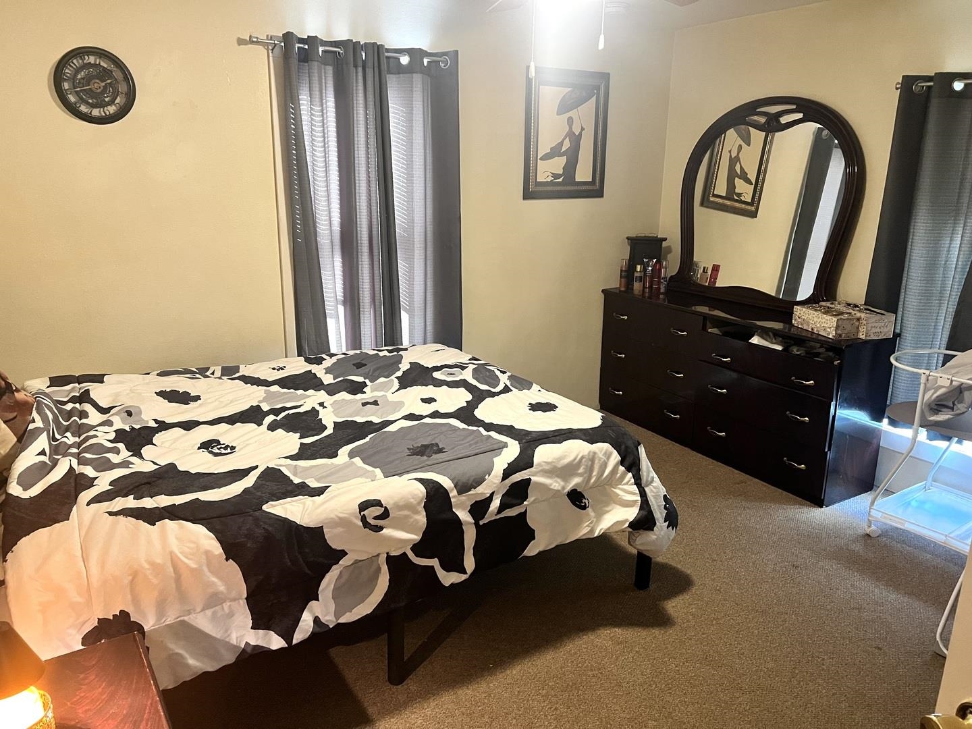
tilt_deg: -14.8
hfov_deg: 67.3
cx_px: 486
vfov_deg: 53.1
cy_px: 364
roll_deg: -1.5
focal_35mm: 26
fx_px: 730
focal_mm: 5.7
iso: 400
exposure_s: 1/40
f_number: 1.5
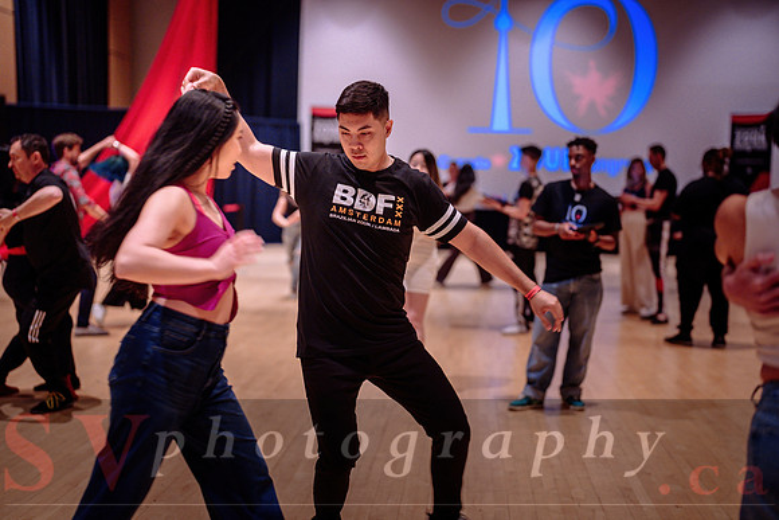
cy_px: 260
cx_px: 390
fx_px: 1082
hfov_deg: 39.6
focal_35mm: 50
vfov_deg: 27.0
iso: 1600
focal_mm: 50
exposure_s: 1/200
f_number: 1.4
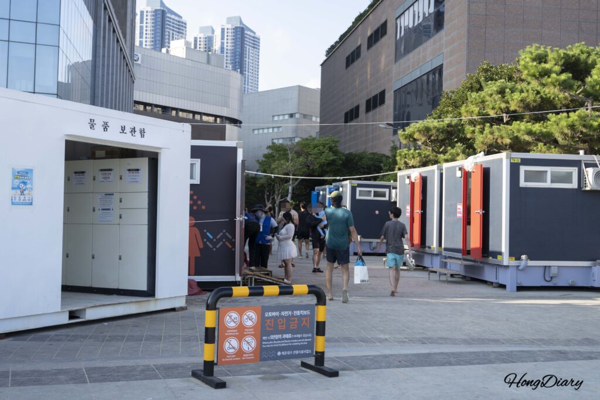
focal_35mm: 45
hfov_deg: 43.6
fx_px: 750
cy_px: 200
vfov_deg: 29.9
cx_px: 300
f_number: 7.1
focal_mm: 45
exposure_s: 1/80
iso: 100
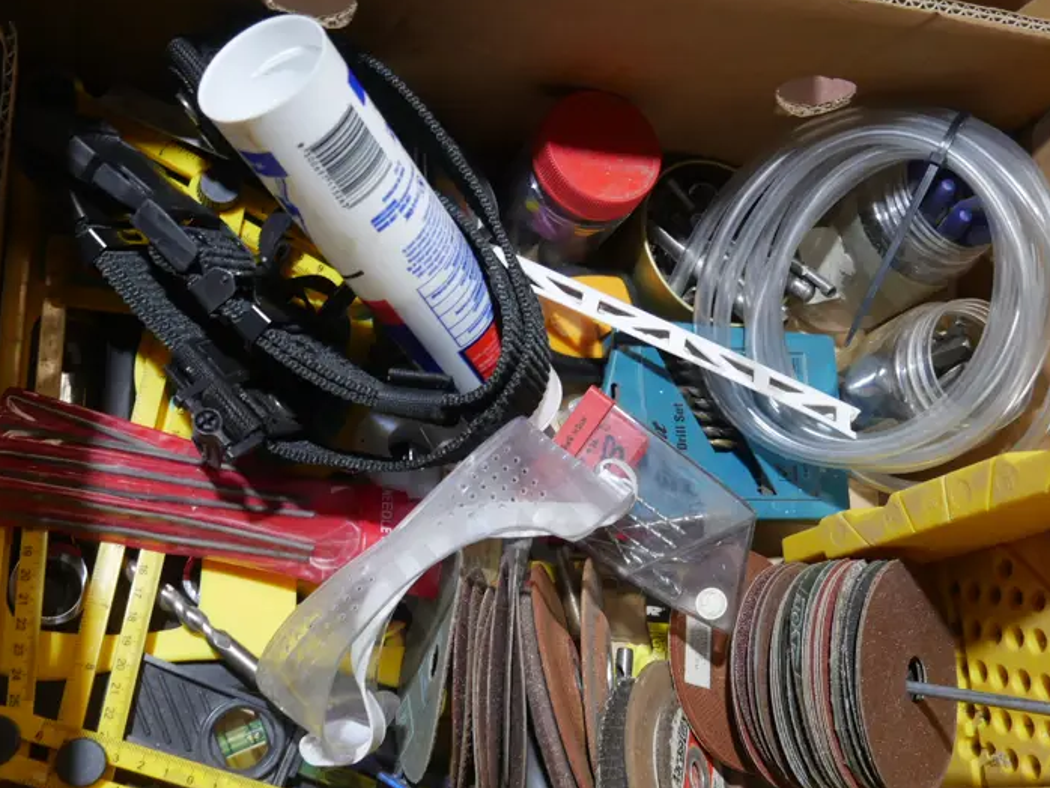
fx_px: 1335
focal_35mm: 44
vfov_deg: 32.8
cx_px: 623
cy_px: 472
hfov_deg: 42.8
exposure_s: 1/60
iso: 400
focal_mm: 15
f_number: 3.6
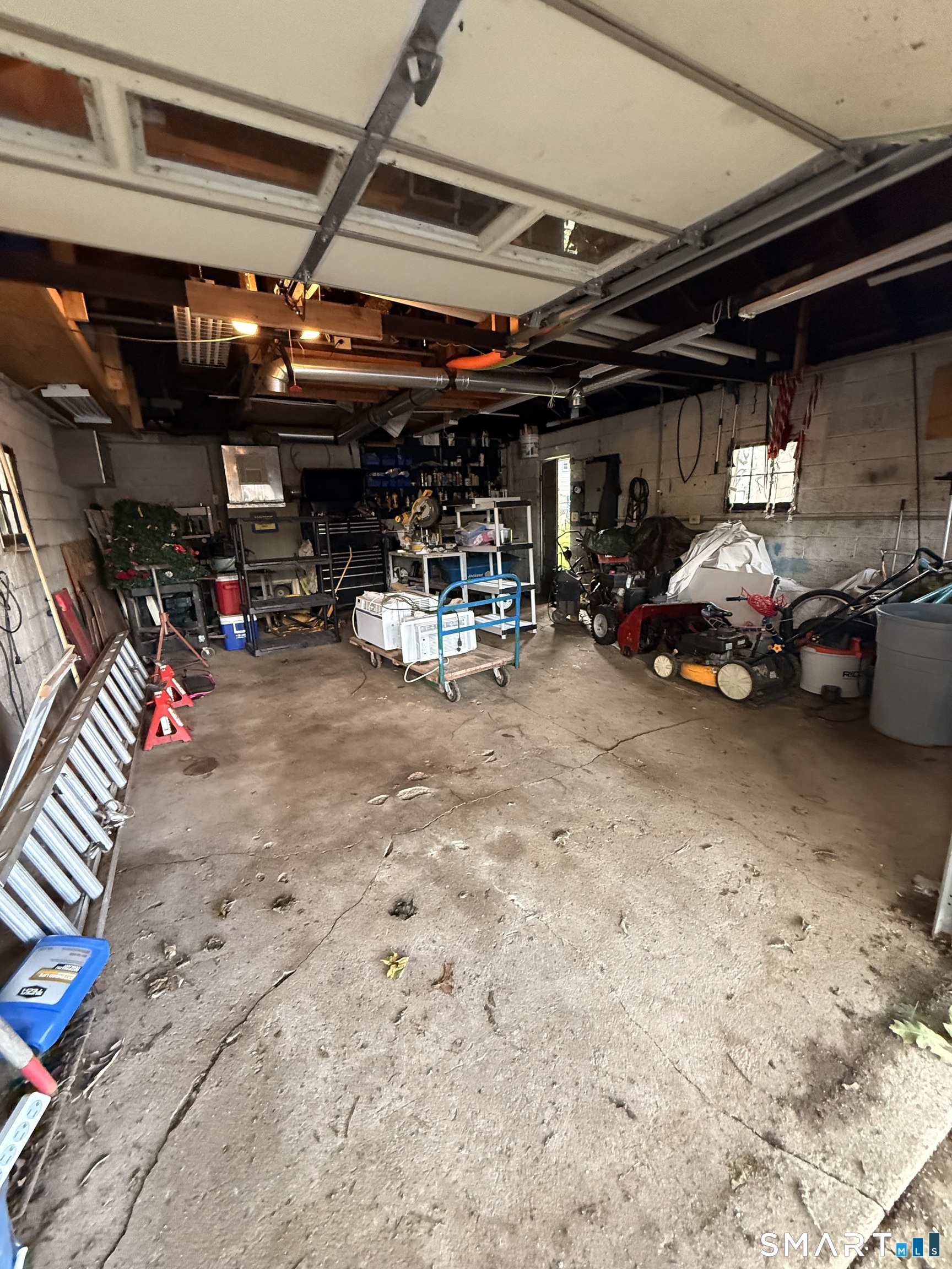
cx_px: 476
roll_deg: +1.0
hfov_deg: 85.7
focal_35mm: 14
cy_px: 634
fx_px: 513
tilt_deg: -12.3
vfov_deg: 102.1
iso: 800
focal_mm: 2.22
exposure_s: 1/60
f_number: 2.2
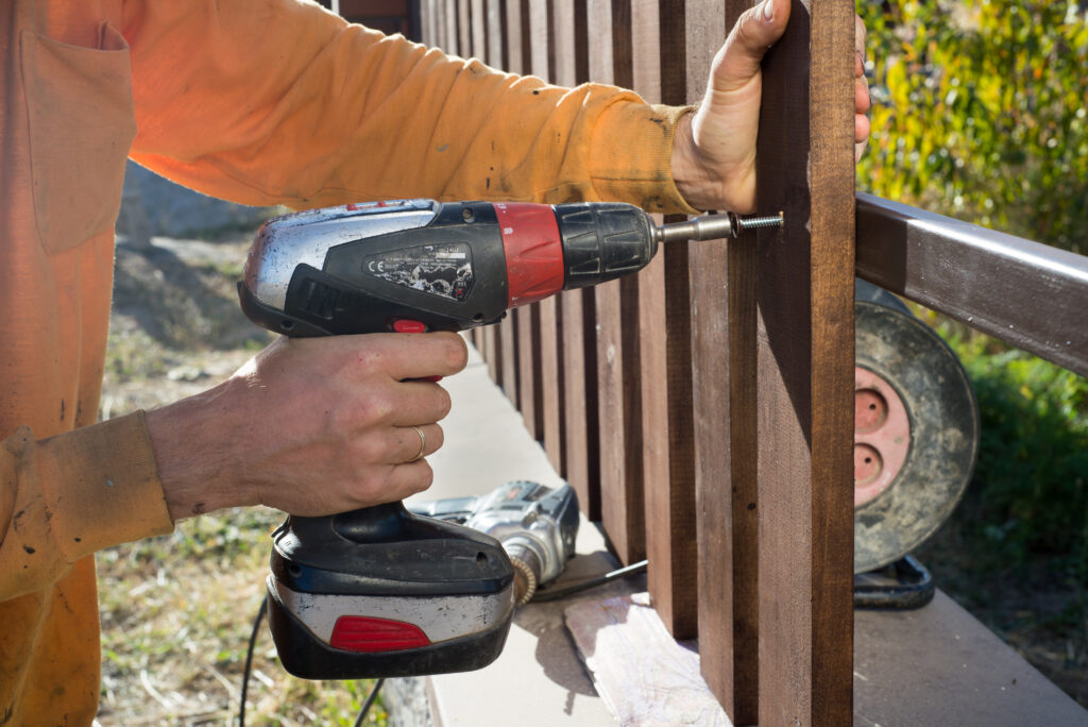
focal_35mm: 50
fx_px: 1512
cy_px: 364
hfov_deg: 39.6
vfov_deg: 27.0
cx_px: 544
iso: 100
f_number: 11
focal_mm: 50
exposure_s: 1/100
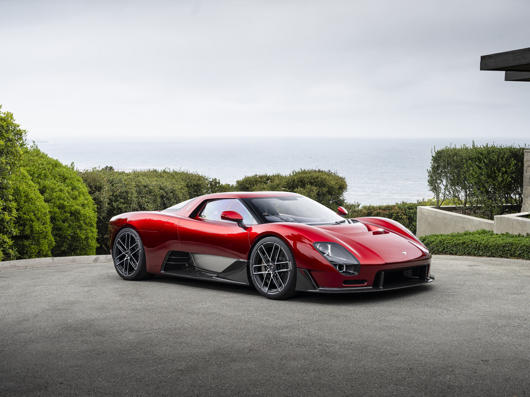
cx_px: 286
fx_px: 704
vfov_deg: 31.5
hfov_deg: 41.2
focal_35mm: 46
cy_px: 201
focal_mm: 42
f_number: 5.6
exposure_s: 1/200
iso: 100
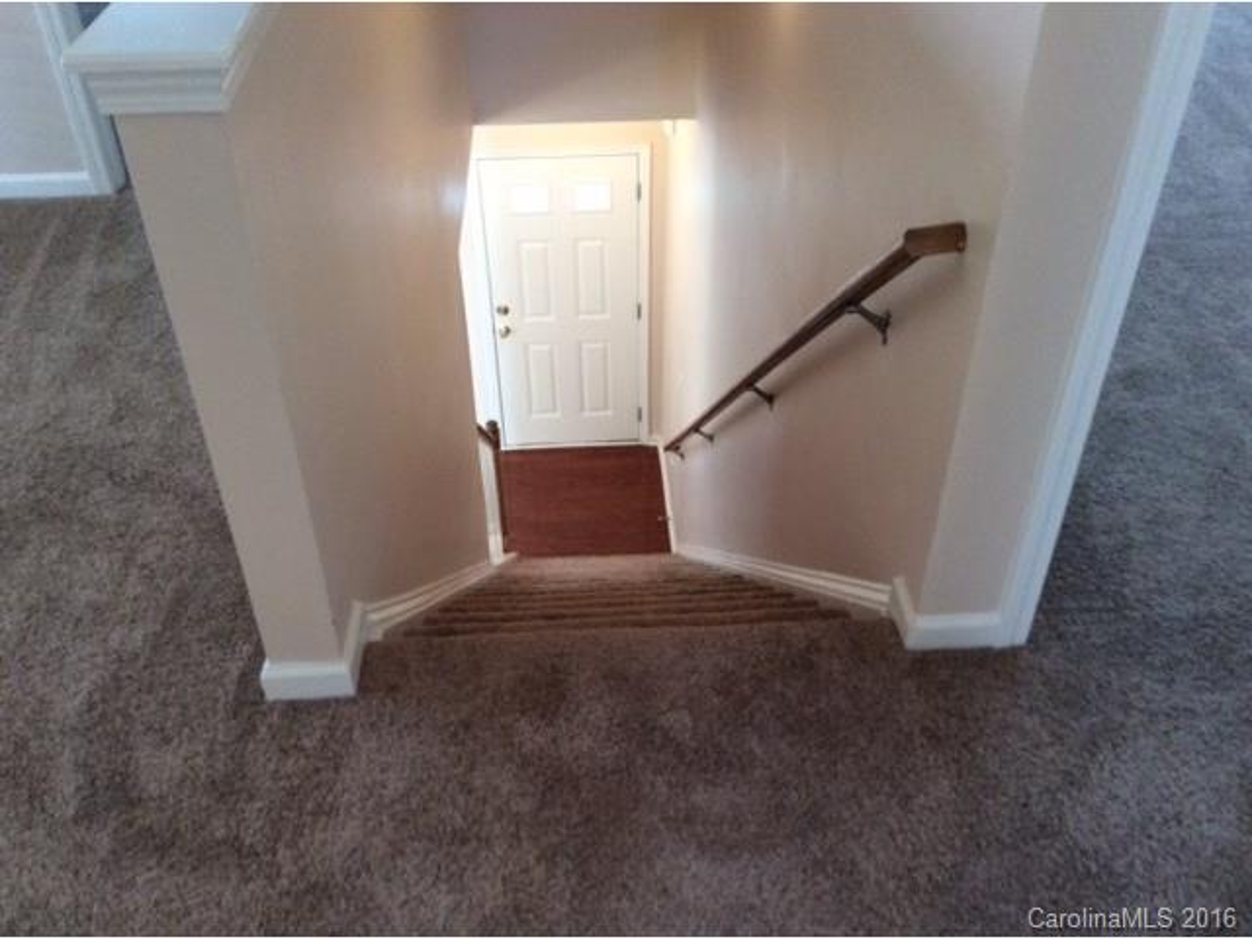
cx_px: 626
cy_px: 470
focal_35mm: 32
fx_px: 1157
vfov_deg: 44.2
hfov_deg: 56.8
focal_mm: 3.3
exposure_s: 1/24
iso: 125
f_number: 2.4
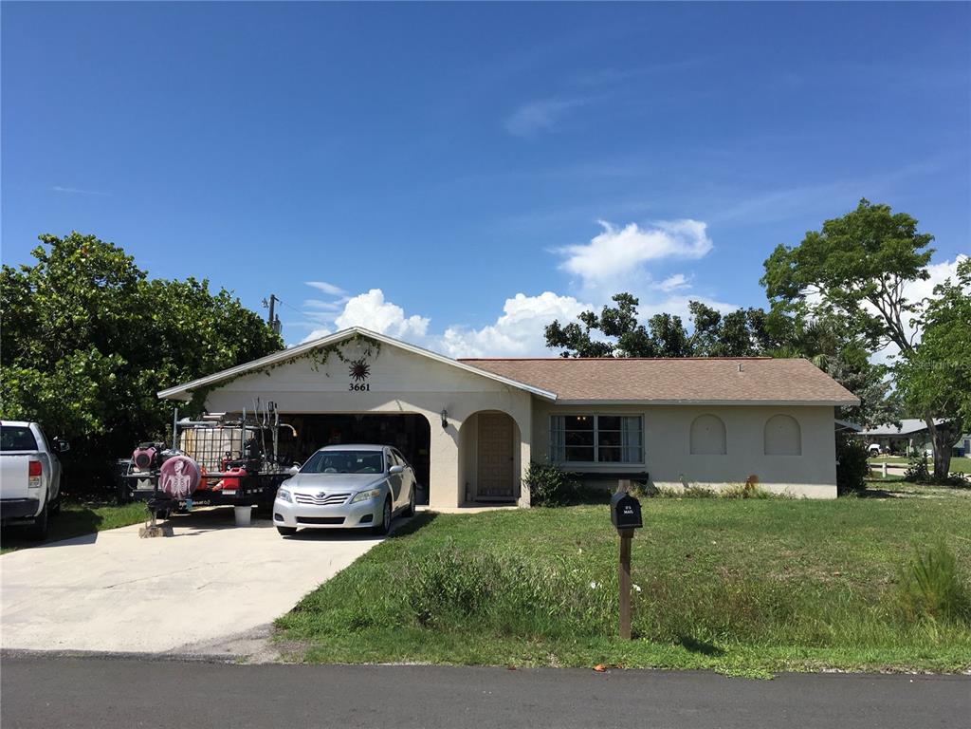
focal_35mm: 29
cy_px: 364
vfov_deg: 48.2
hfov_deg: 61.7
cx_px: 486
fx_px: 813
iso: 25
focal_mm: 4.15
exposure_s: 1/2262
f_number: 2.2
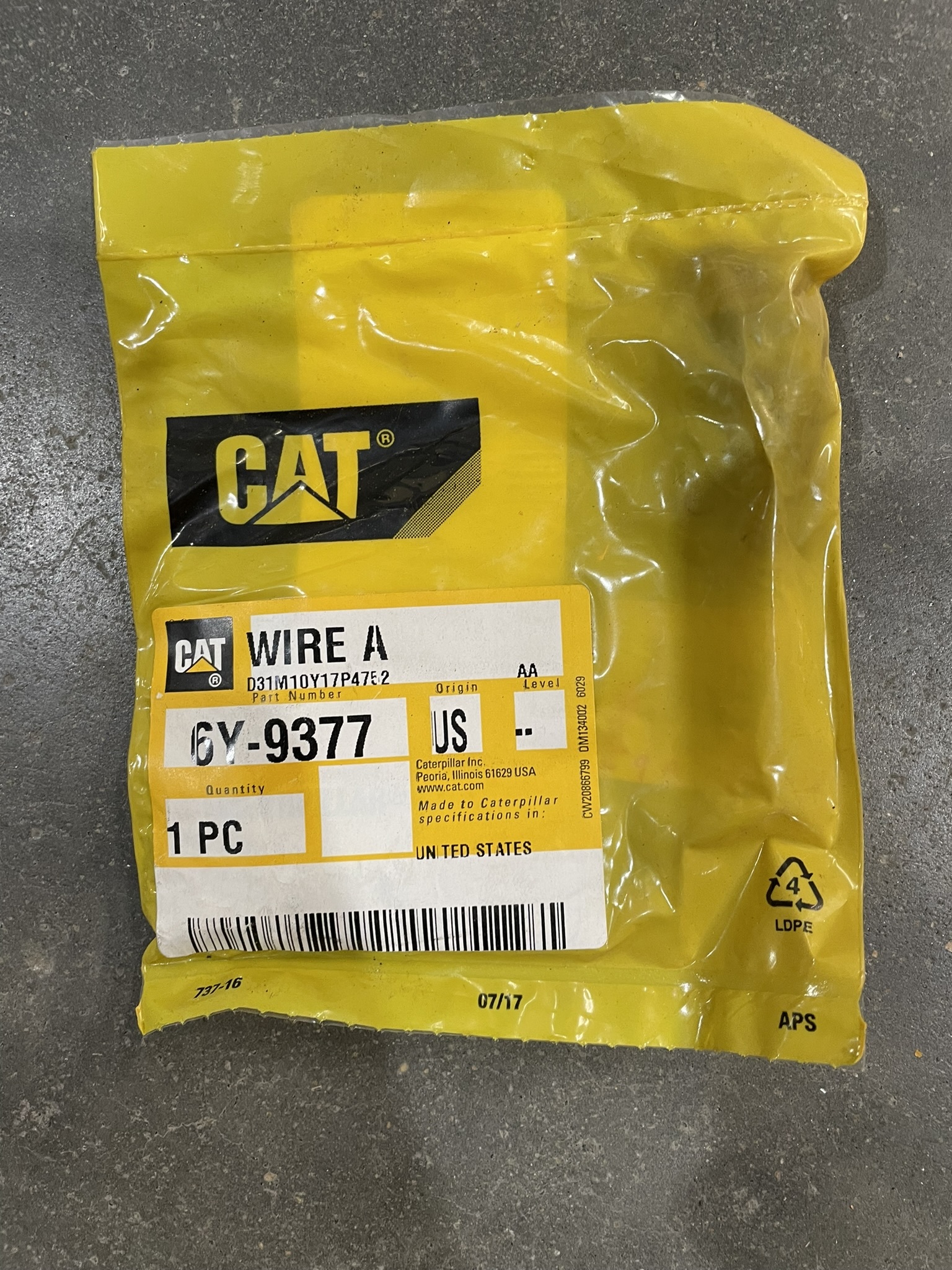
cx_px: 476
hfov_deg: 53.1
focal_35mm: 26
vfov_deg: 67.3
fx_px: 953
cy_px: 635
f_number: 1.6
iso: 100
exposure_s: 1/60
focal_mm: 4.2
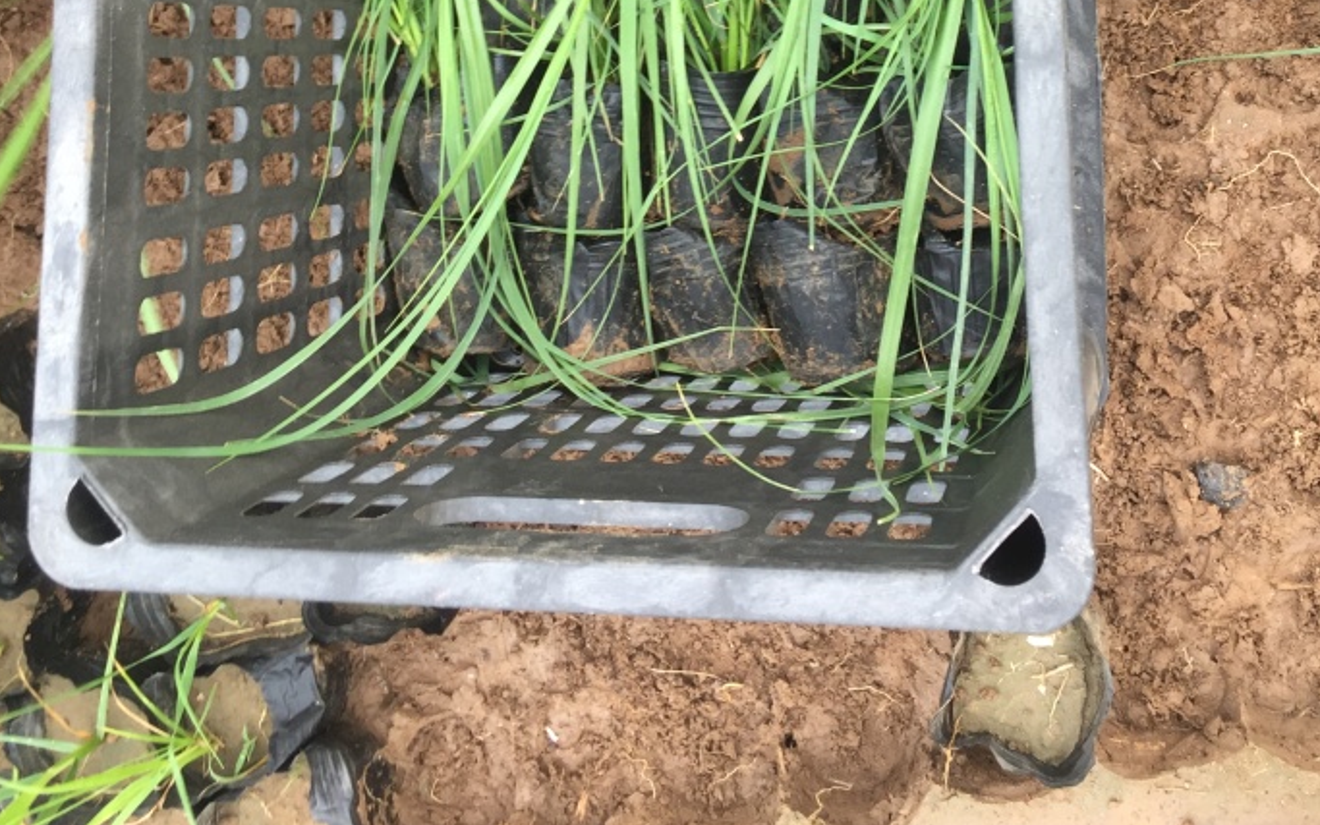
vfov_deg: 24.6
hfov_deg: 41.7
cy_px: -136
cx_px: 765
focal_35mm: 48
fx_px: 1727
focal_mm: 4.15
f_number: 2.2
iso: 32
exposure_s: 1/50
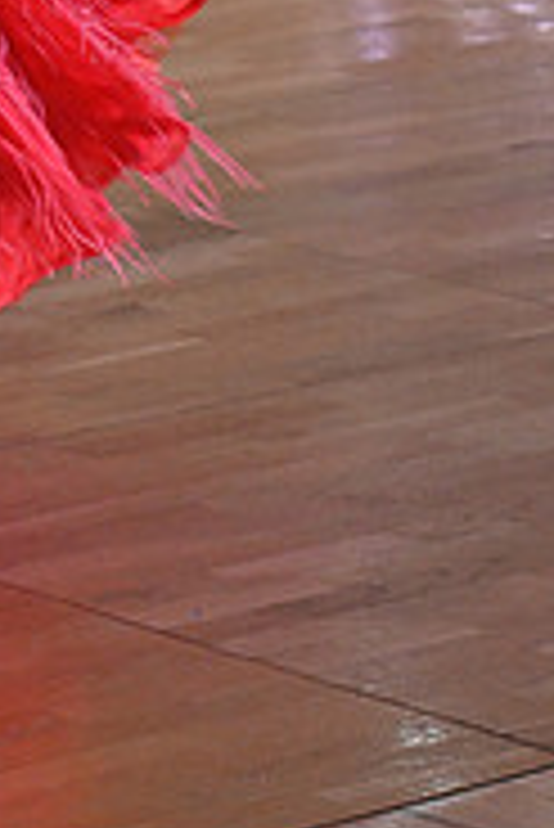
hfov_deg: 4.8
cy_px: -432
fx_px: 6543
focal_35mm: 284
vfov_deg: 7.1
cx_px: -286
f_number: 4
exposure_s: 1/320
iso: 2000
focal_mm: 90
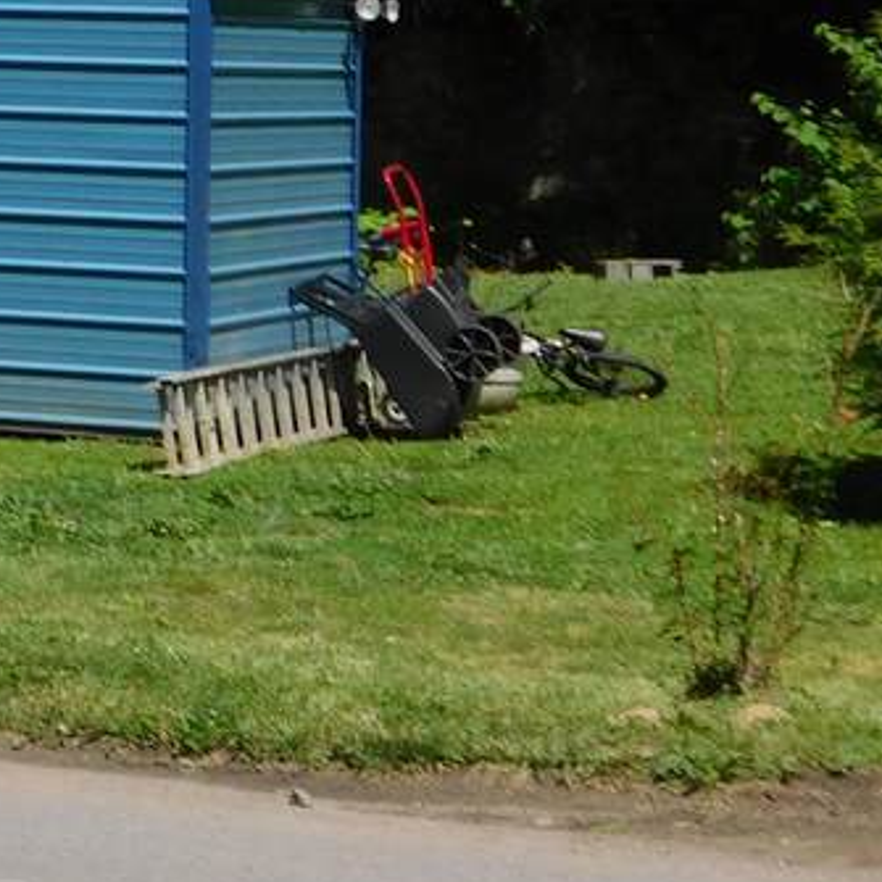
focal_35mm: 135
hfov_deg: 12.2
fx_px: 3892
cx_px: -506
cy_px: -92
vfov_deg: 12.7
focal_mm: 7.1
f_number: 7.2
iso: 125
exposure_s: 1/400
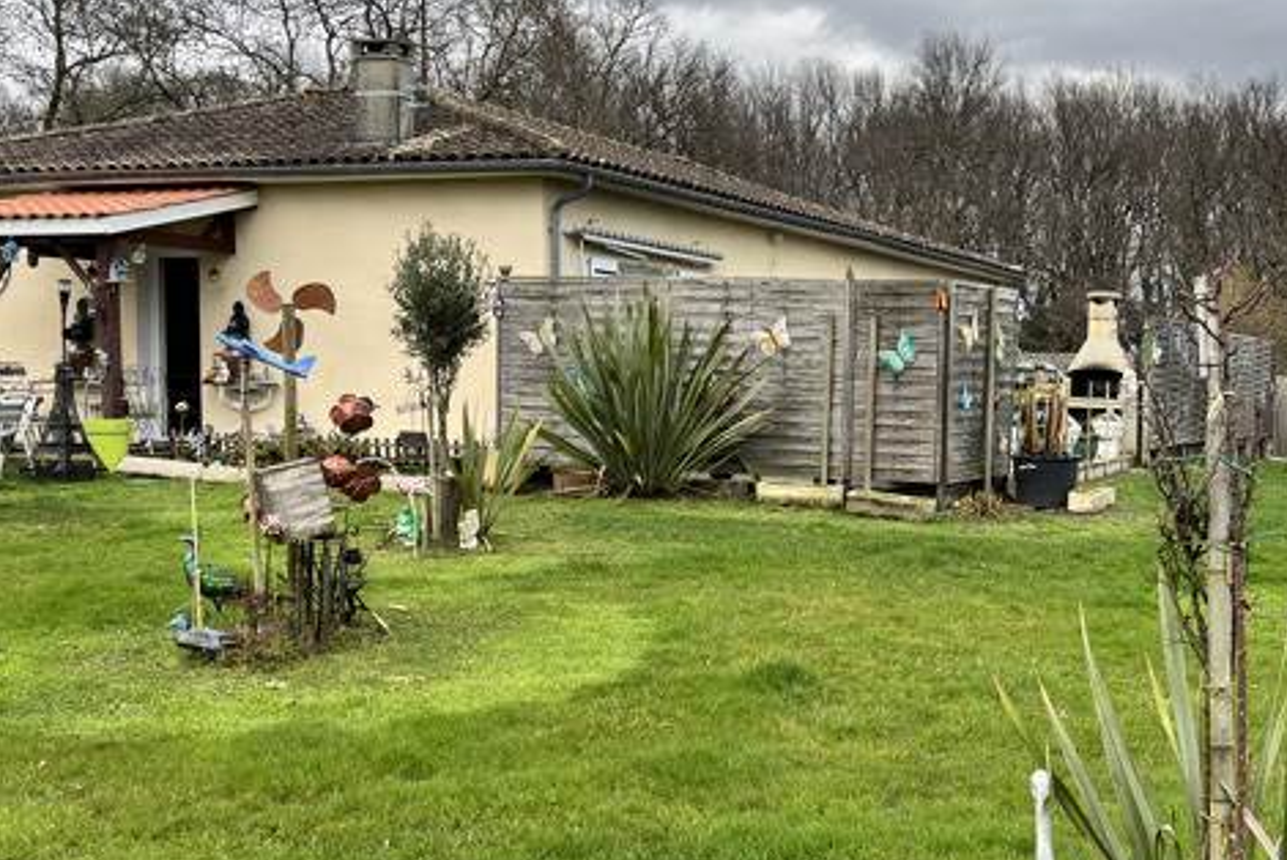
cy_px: 488
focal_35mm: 46
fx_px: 1645
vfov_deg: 29.3
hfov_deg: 42.1
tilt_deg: -3.1
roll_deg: +0.8
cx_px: 871
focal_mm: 5.1
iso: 50
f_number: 1.6
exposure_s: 1/122
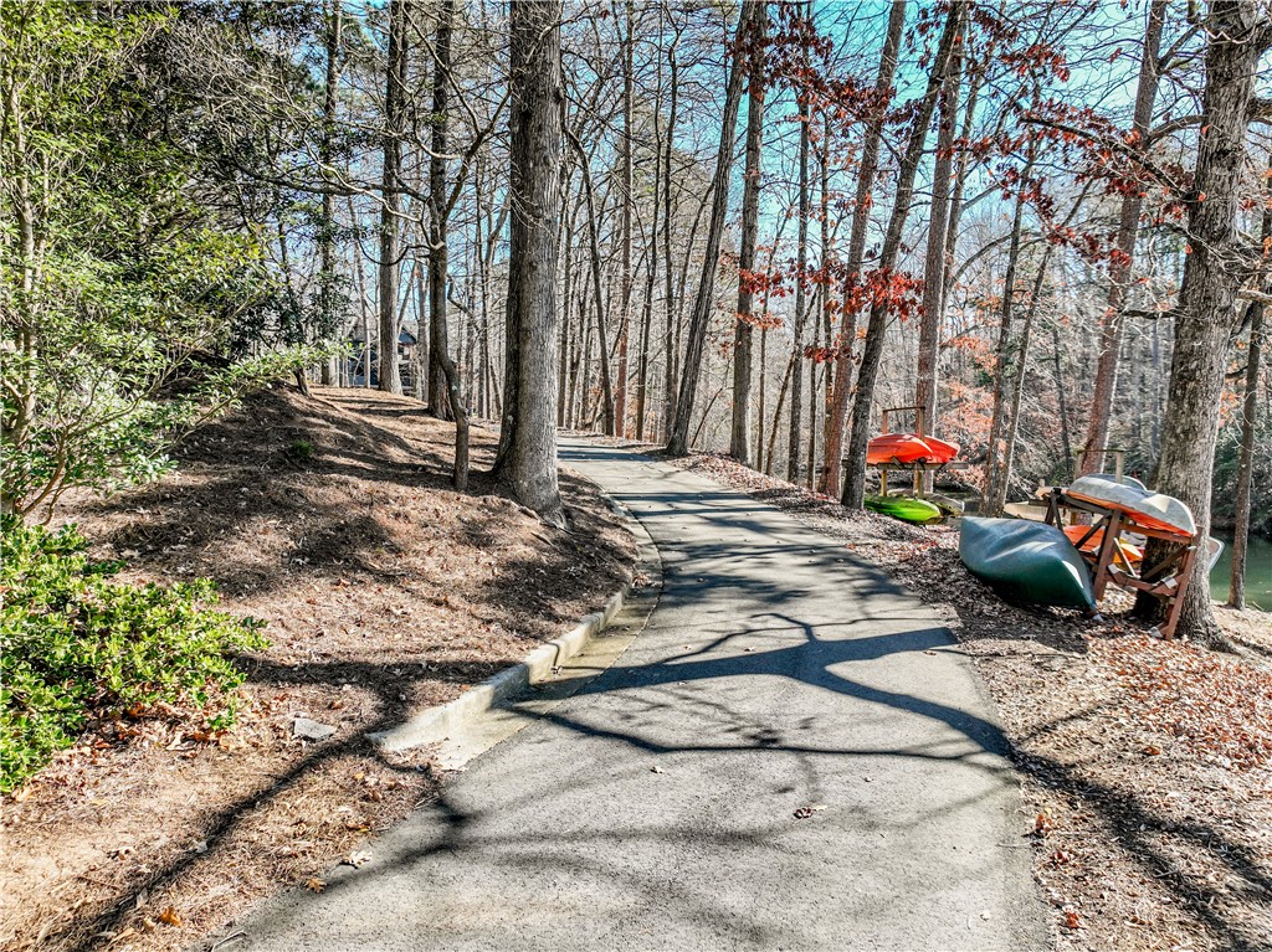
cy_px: 476
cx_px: 636
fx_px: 881
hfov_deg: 71.6
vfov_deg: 56.8
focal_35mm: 24
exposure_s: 1/640
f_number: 2.8
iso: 150
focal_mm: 12.29
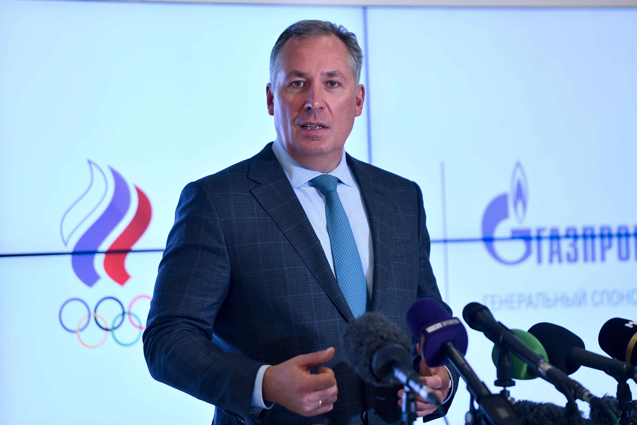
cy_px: 212
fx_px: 3096
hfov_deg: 11.7
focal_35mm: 175
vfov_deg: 7.8
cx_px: 318
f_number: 5
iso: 1100
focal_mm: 175
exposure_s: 1/160
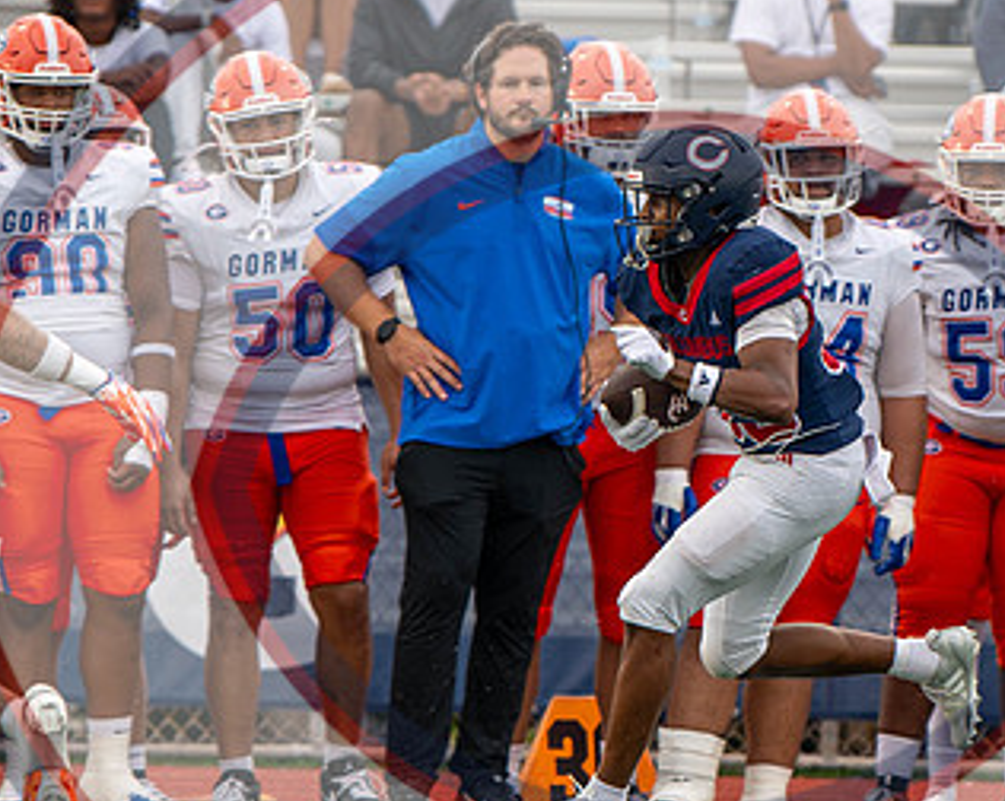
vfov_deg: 2.0
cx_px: 631
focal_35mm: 760
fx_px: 22578
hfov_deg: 2.5
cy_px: 643
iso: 360
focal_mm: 160
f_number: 2.8
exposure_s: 1/1000
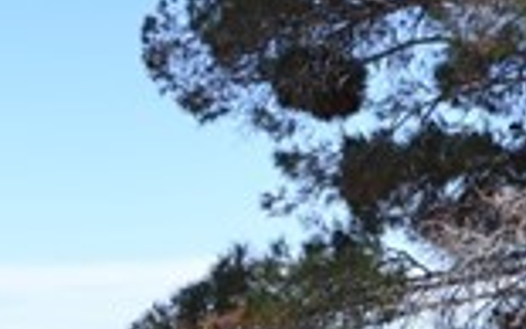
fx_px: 2768
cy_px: 224
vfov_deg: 6.8
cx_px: 78
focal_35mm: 193
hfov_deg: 10.8
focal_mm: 18
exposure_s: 1/500
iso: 100
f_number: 5.6
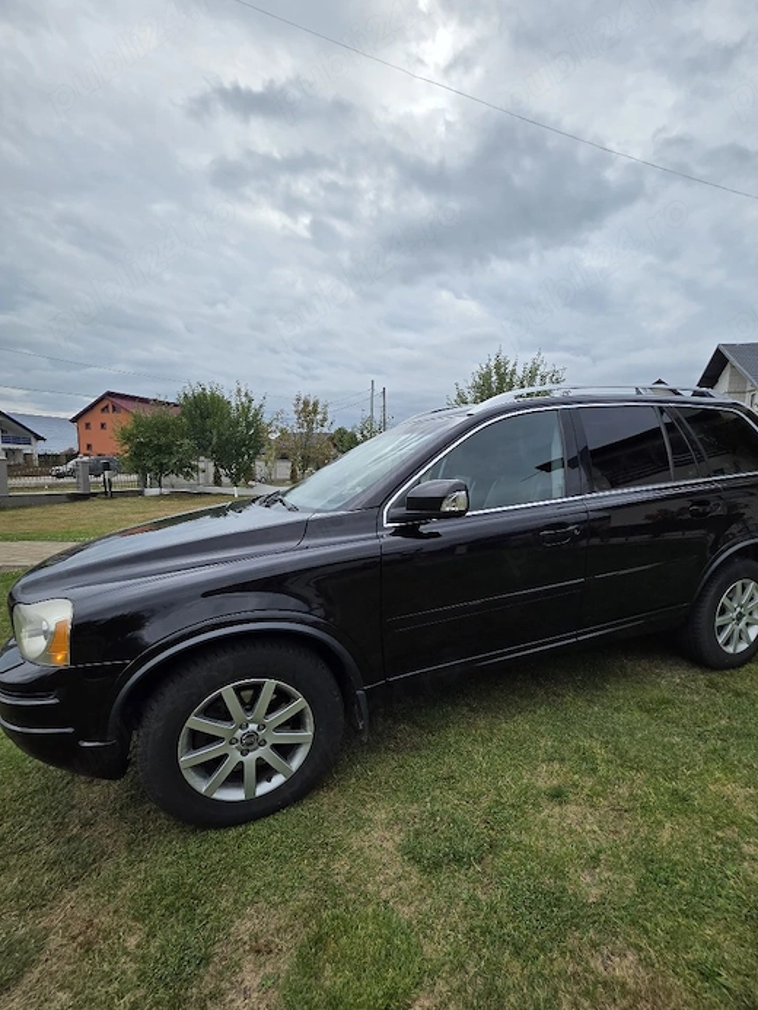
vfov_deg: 98.1
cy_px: 532
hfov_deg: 81.4
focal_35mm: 15
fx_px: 438
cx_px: 426
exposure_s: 1/1667
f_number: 1.9
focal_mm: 2.2
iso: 40
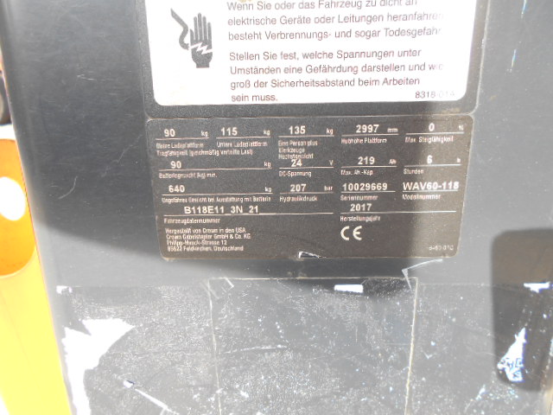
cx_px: 276
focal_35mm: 26
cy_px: 208
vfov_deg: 53.1
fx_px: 415
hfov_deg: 67.3
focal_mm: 4.6
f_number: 3.2
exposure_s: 1/80
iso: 80
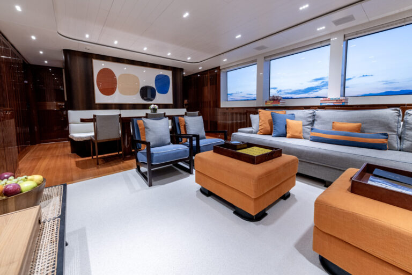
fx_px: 160
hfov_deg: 104.3
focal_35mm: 14
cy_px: 138
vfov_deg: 81.2
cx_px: 206
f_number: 8
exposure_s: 1/6
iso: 320
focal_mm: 14
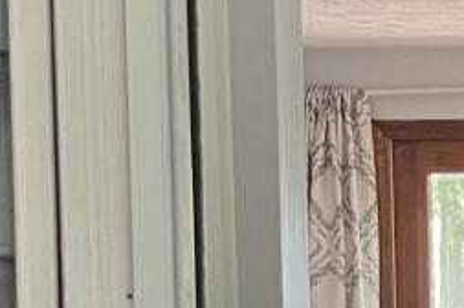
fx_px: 2755
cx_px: 787
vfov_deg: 6.3
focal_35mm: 214
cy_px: 535
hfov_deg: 9.3
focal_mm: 5.7
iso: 100
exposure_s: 1/60
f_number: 1.5
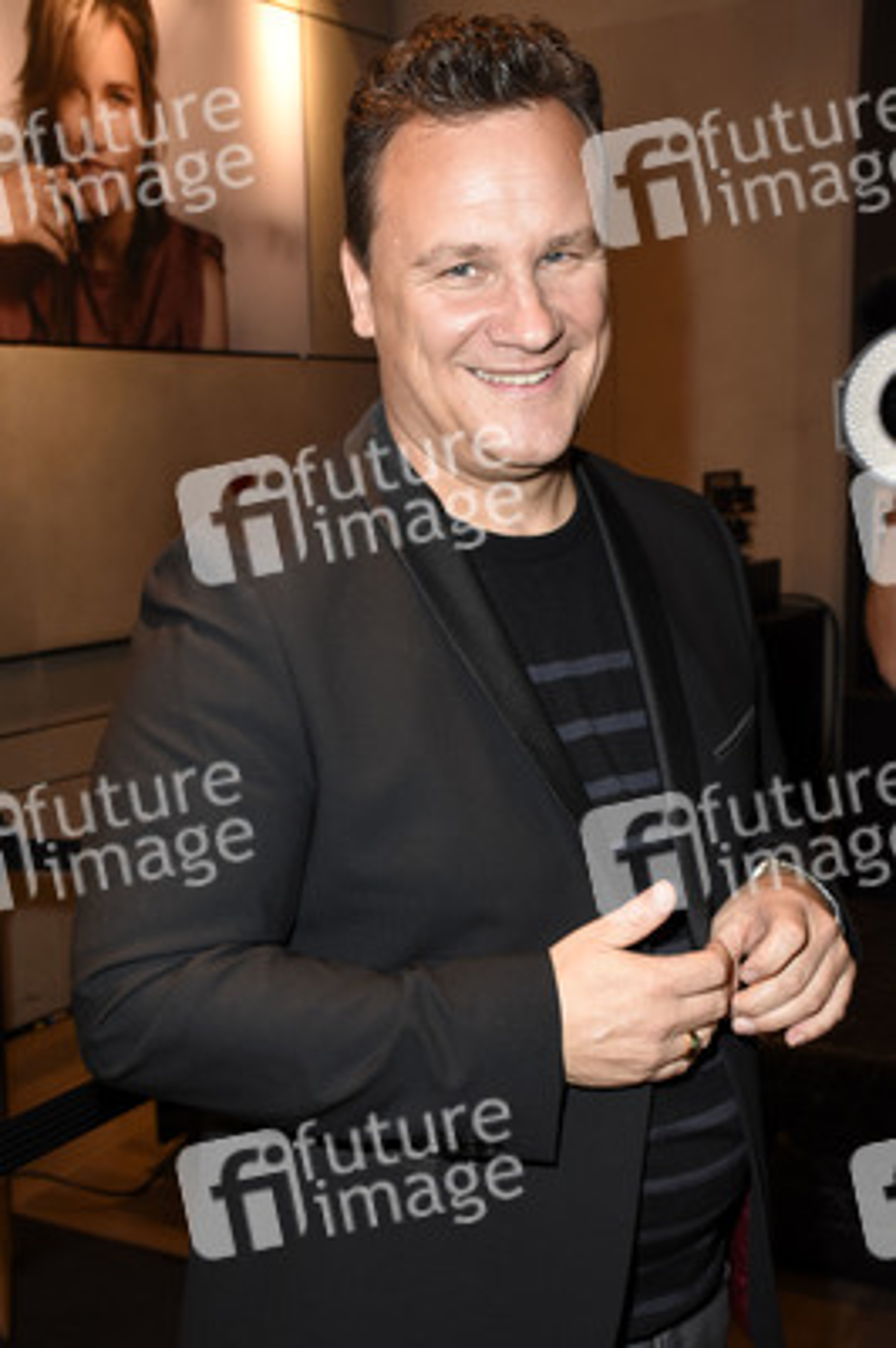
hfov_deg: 33.0
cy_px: 674
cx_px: 448
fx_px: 1515
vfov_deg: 48.0
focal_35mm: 40
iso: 800
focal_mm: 27
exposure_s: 1/160
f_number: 6.3
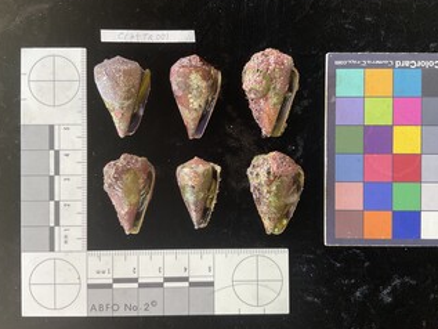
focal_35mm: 32
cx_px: 224
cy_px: 161
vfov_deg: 44.2
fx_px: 405
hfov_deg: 56.8
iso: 50
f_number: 1.8
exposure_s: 1/60
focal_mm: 3
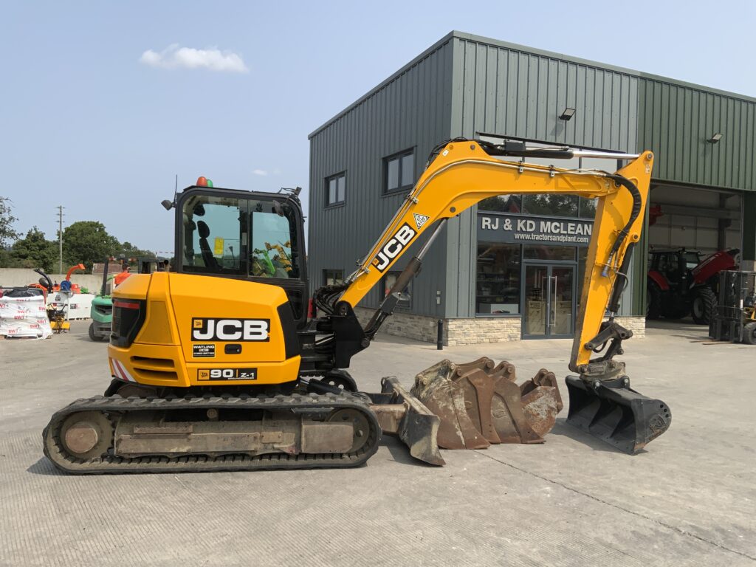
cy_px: 284
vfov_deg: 48.2
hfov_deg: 61.7
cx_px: 378
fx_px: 633
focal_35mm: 29
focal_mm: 3
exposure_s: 1/2058
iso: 16
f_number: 1.8
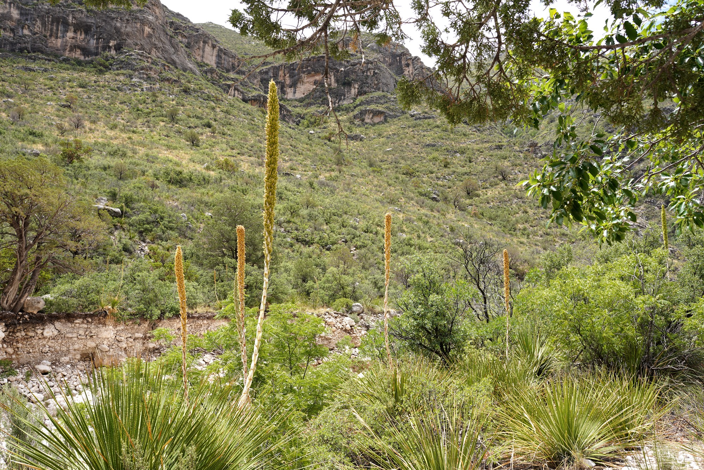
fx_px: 567
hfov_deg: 63.7
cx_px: 352
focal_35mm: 29
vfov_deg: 45.0
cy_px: 235
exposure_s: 1/100
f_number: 10
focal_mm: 29
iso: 100
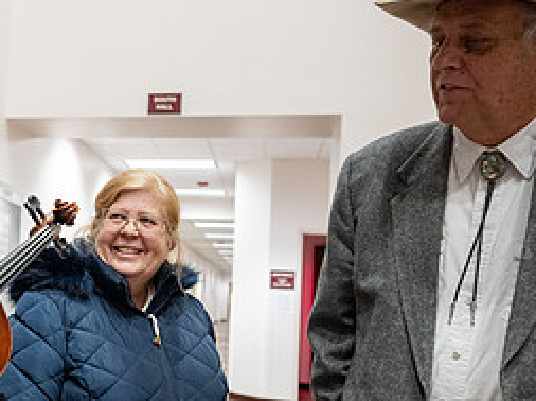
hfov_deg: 33.1
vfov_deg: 27.4
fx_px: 819
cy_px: 239
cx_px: -4
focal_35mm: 53
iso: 4000
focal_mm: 24
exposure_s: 1/250
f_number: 2.8
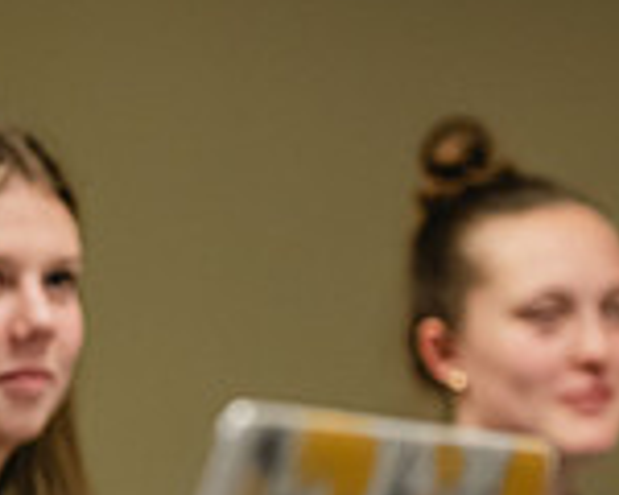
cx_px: -252
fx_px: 5313
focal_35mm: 290
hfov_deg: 6.6
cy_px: 287
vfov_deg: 5.3
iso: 1600
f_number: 3.2
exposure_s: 1/200
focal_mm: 80
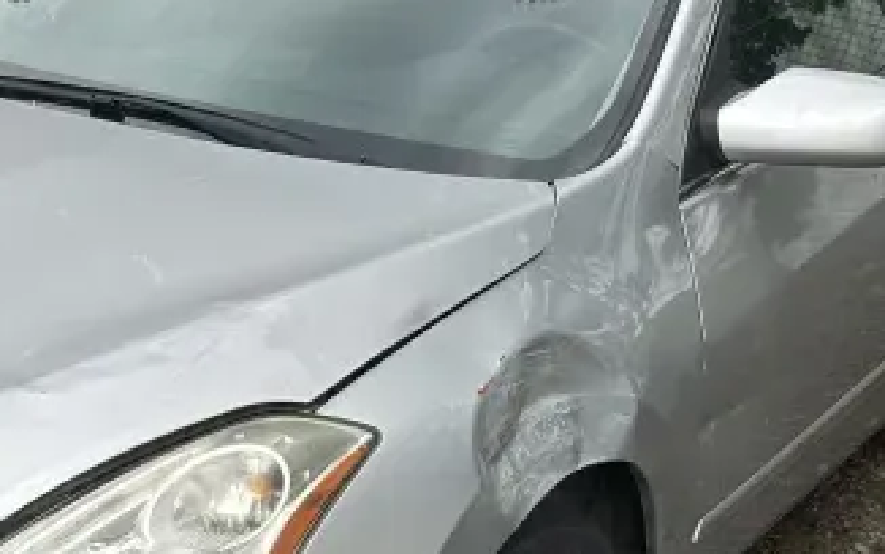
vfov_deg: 17.4
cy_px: 358
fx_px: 1810
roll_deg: -2.6
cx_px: 130
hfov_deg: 26.8
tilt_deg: -15.2
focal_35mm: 75
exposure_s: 1/1198
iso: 80
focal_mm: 6.86
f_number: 1.78
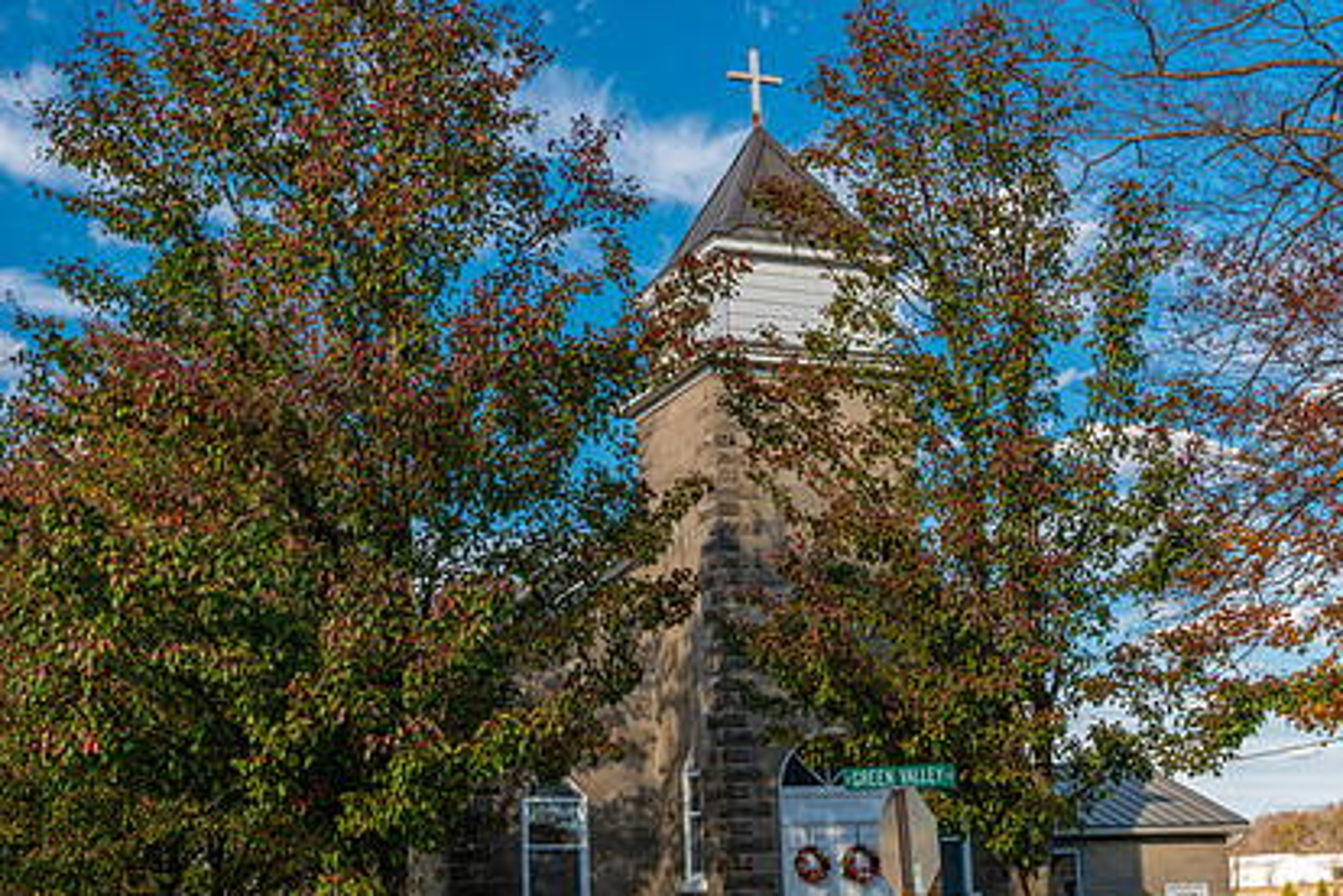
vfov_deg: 27.3
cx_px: 603
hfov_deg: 40.3
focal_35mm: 49
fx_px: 1828
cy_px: 622
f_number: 13
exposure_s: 1/40
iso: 100
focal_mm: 35
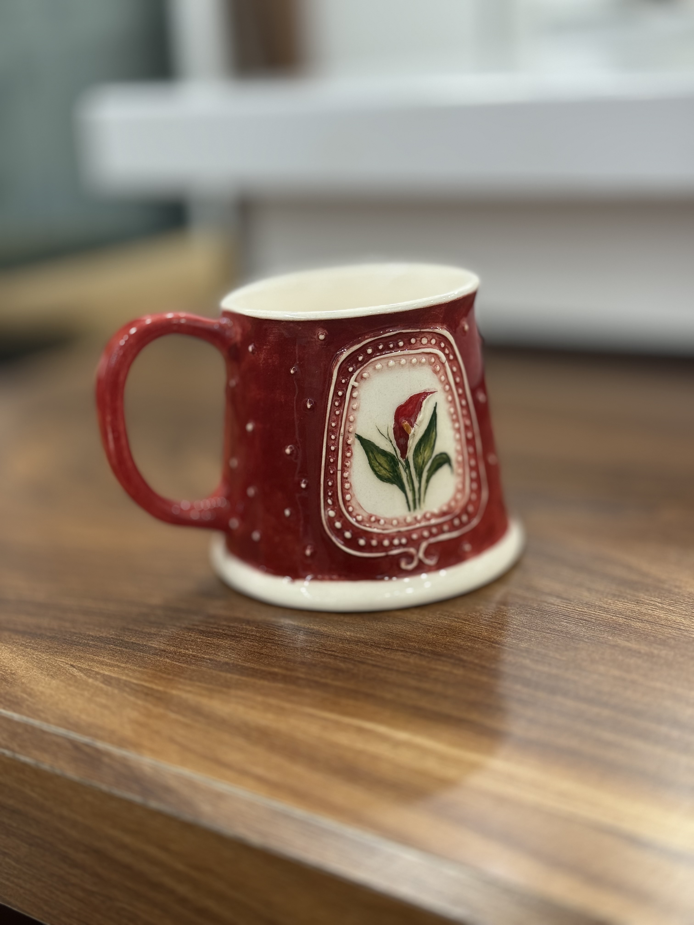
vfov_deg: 39.7
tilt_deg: -17.7
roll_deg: +3.5
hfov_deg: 30.3
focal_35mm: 48
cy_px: 462
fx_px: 1283
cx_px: 347
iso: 100
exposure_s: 1/50
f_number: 1.78
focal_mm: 6.76
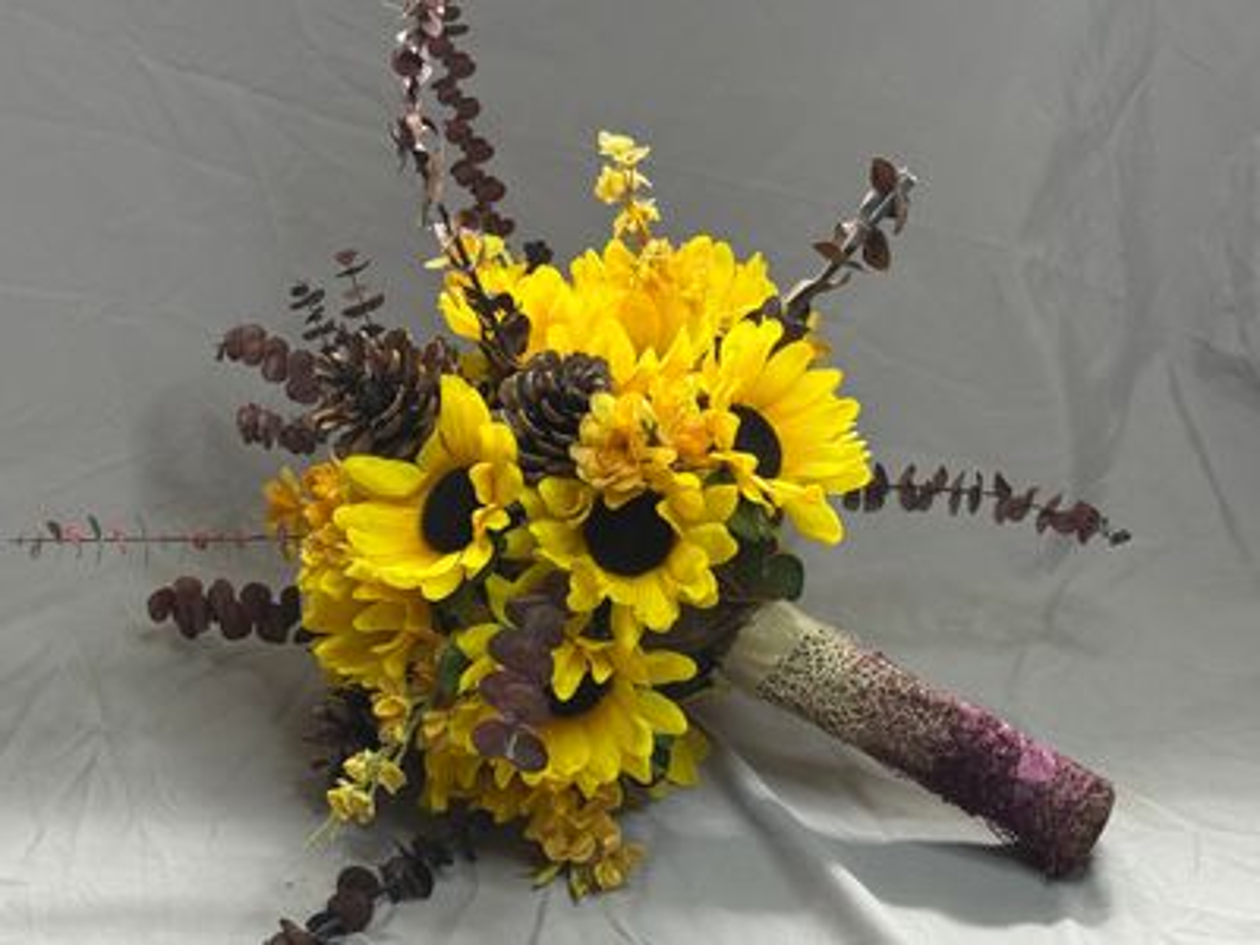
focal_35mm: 48
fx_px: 1747
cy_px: 472
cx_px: 630
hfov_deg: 39.7
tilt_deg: -25.6
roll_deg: -2.8
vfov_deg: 30.3
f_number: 1.78
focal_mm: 6.76
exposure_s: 1/63
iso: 100
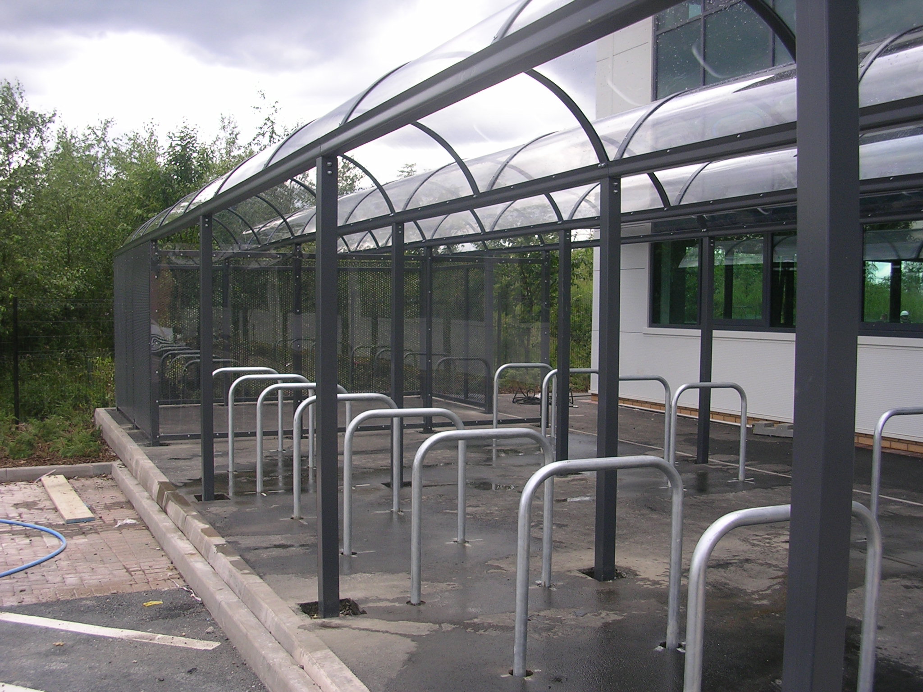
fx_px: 1013
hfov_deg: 49.0
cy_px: 346
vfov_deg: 37.7
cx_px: 462
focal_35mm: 38
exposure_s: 1/336
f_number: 2.8
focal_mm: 5.8
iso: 50
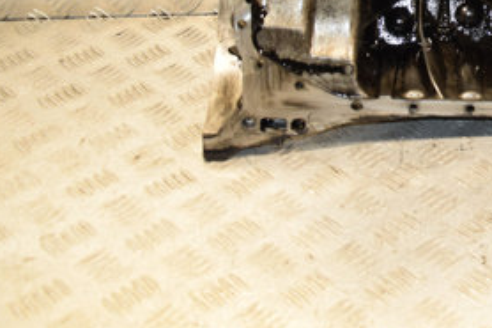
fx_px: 1134
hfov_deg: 22.9
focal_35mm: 83
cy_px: -39
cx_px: 557
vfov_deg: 15.9
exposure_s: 1/160
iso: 800
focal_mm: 24
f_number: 5
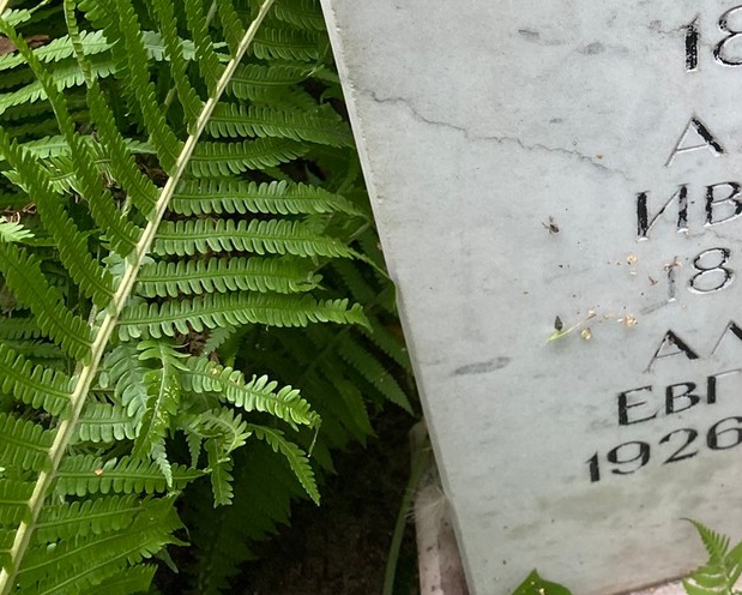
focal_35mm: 59
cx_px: 840
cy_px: -52
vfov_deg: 24.2
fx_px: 1296
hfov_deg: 28.6
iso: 80
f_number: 1.8
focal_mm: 4.25
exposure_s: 1/121
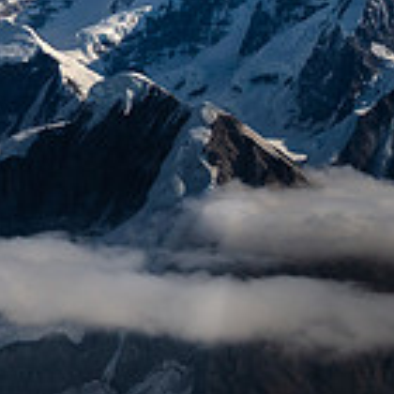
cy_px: -197
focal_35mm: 159
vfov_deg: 10.6
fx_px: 2047
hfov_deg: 9.9
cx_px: -495
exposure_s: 1/500
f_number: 9
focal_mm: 24
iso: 200
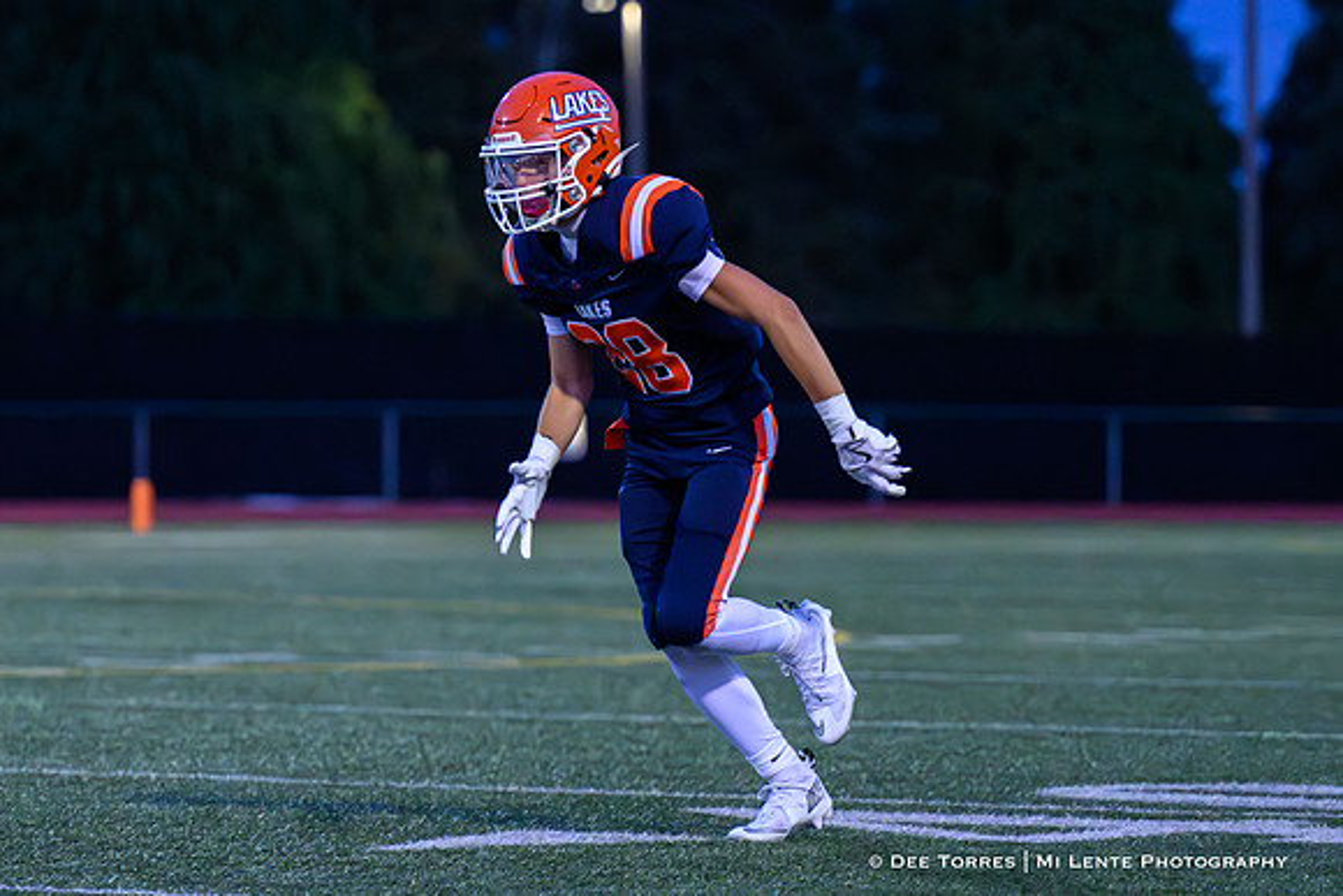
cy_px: 468
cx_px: 512
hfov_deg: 7.7
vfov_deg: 5.2
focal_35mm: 267
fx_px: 9950
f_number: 4
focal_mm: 175
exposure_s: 1/1000
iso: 16000
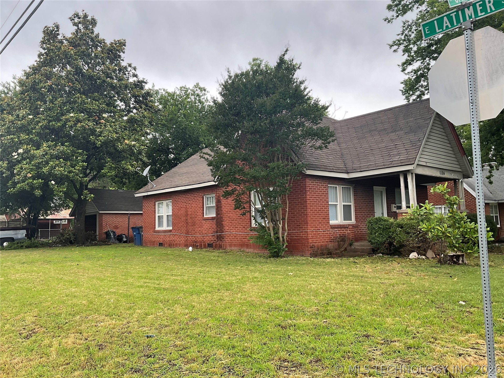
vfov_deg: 48.2
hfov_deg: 61.7
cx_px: 252
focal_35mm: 29
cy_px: 189
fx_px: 422
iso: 16
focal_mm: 3
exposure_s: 1/248
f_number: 1.8
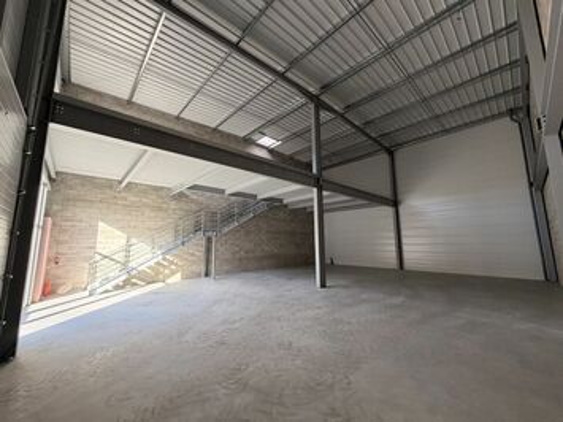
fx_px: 228
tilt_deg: +8.6
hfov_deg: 102.1
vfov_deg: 85.6
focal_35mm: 14
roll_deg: +0.5
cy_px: 211
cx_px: 282
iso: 160
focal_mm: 2.22
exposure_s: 1/121
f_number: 2.2
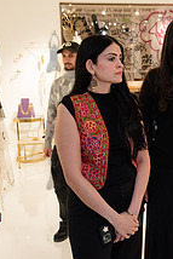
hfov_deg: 19.7
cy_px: 110
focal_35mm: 65
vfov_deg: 30.9
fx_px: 468
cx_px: 209
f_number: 3.5
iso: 1600
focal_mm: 24
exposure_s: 1/160
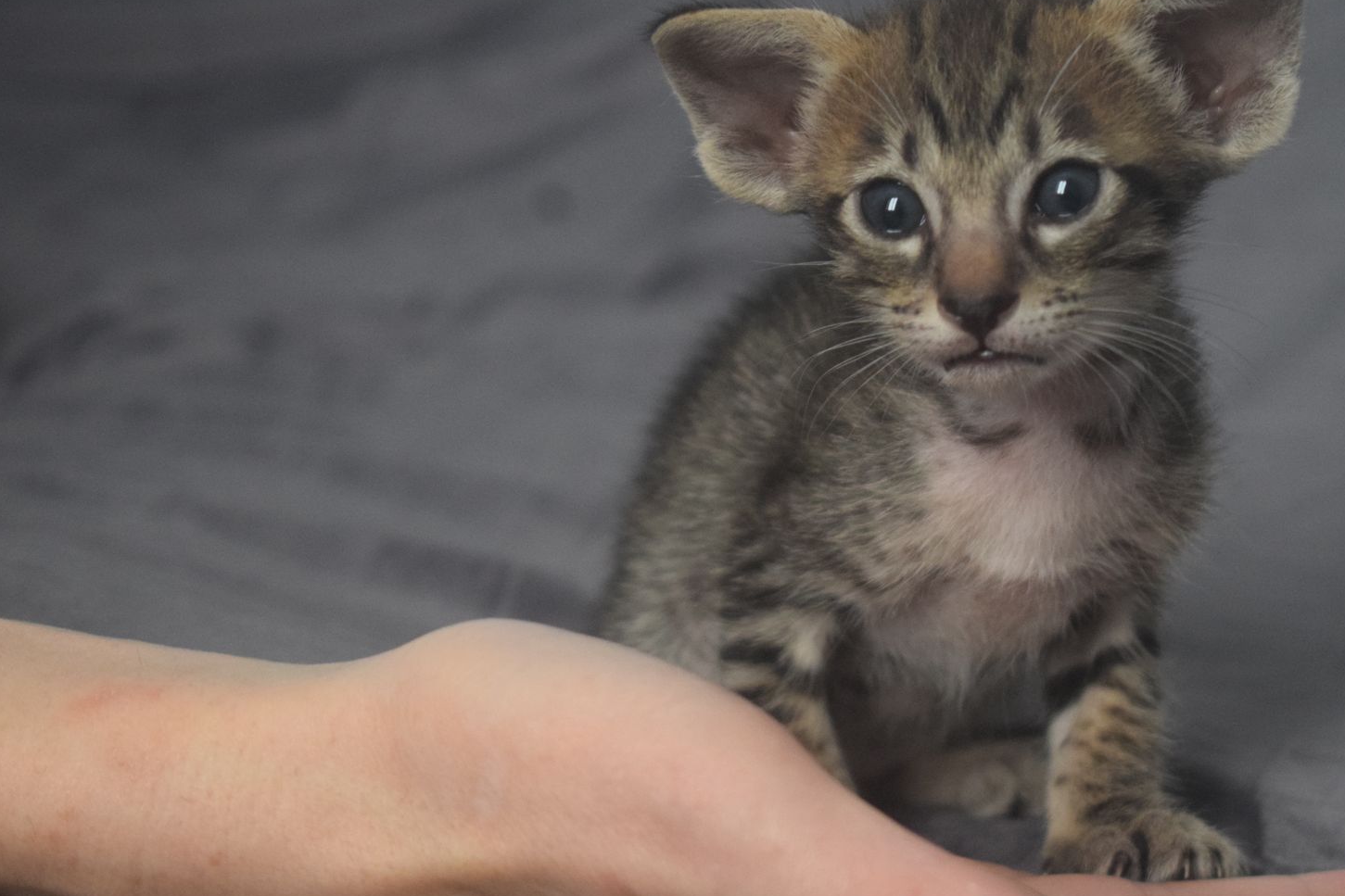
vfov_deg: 12.0
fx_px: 4247
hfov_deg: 17.9
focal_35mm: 114
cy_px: 459
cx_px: 921
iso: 2000
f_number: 5.6
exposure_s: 1/60
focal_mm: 55
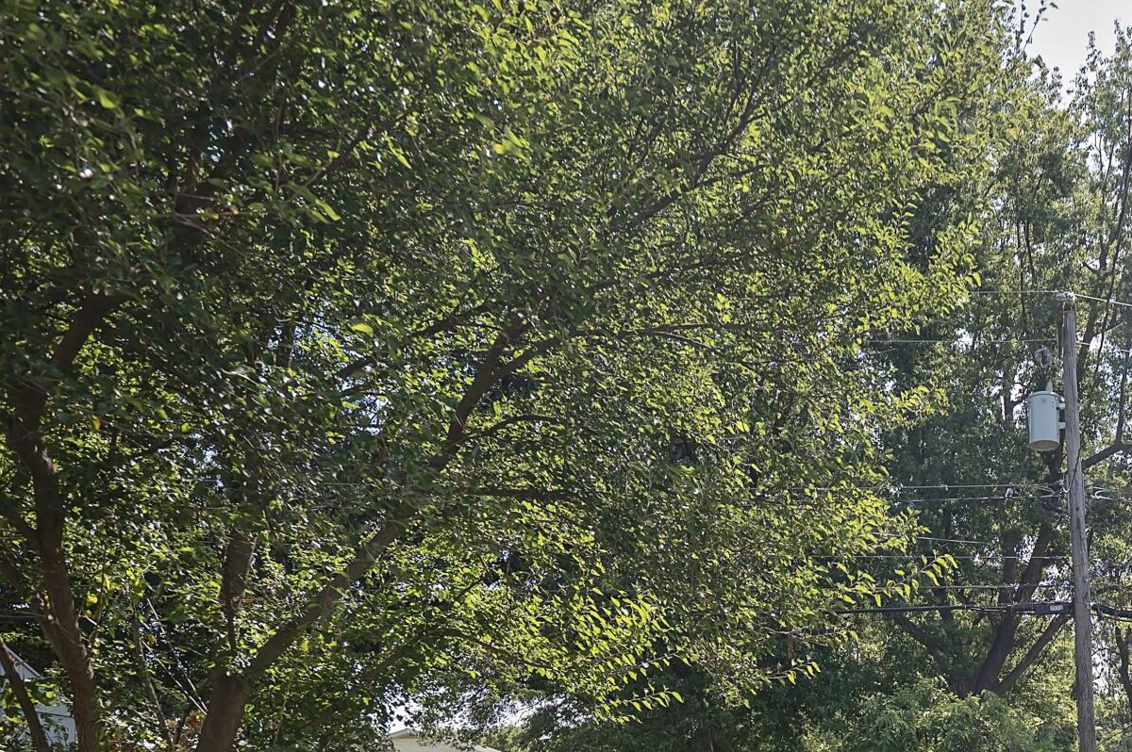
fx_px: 1100
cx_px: 963
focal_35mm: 35
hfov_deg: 49.9
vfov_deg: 32.6
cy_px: 854
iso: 125
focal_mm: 14
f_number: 2.8
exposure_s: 1/640
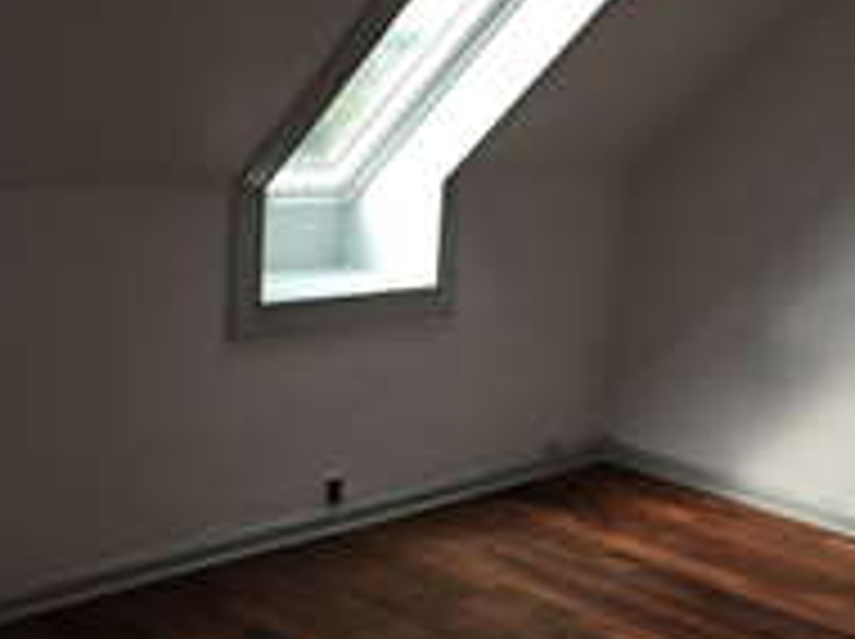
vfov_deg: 25.6
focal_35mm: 57
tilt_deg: -11.4
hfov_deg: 33.8
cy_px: 324
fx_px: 1406
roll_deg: -5.0
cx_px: 434
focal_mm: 4.15
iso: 32
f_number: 2.2
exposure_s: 1/100
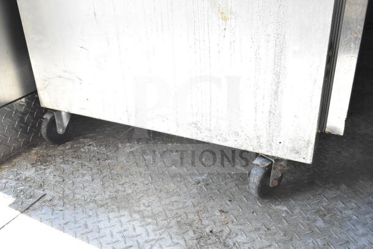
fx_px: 358
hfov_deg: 55.1
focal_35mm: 34
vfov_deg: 38.4
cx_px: 186
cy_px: 124
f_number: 8
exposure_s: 1/250
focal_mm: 23
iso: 1600
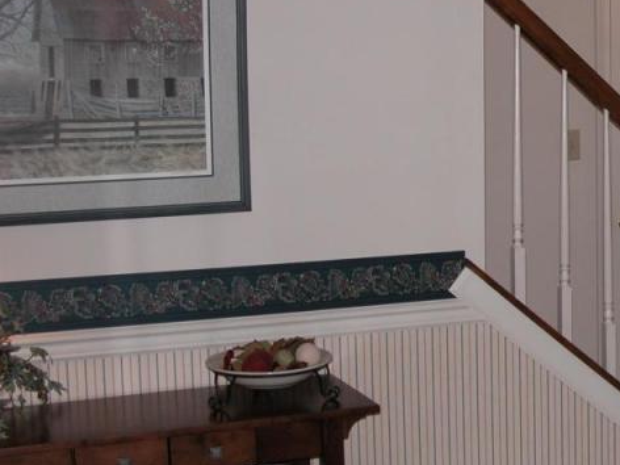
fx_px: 1361
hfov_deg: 24.2
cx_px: 662
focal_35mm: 76
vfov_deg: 19.4
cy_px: 175
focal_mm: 8.9
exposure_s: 1/60
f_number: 2.8
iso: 100
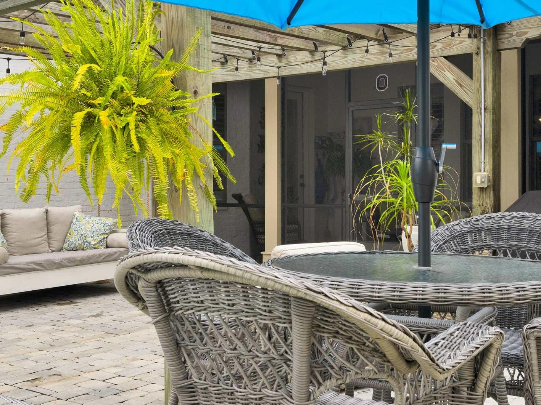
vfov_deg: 29.1
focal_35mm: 50
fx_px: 781
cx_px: 287
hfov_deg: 38.2
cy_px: 176
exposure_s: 1/250
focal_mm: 24
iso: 400
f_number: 11
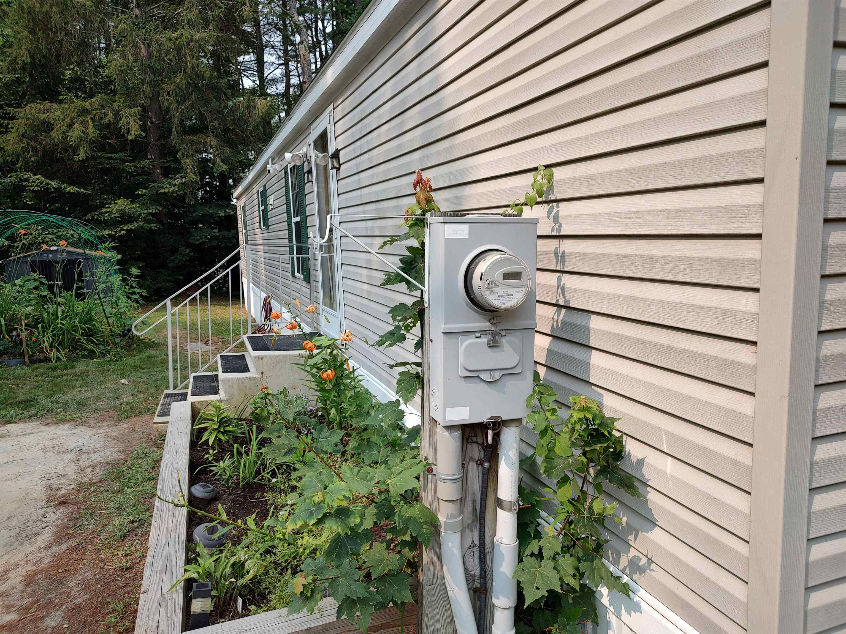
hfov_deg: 71.6
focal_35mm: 24
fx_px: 587
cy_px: 317
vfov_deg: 56.8
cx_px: 423
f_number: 1.9
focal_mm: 5.88
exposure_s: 1/365
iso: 100
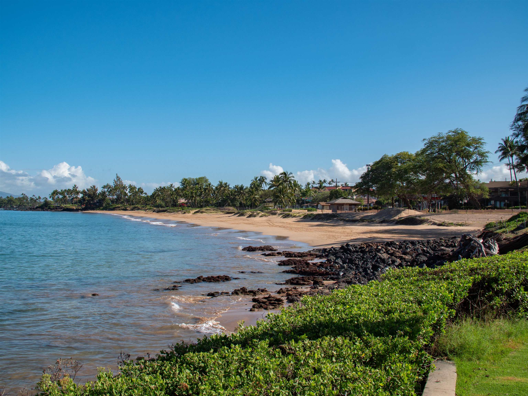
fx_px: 610
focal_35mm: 40
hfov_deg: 46.8
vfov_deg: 36.0
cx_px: 264
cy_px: 198
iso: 100
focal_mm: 20
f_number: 8
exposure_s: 1/250
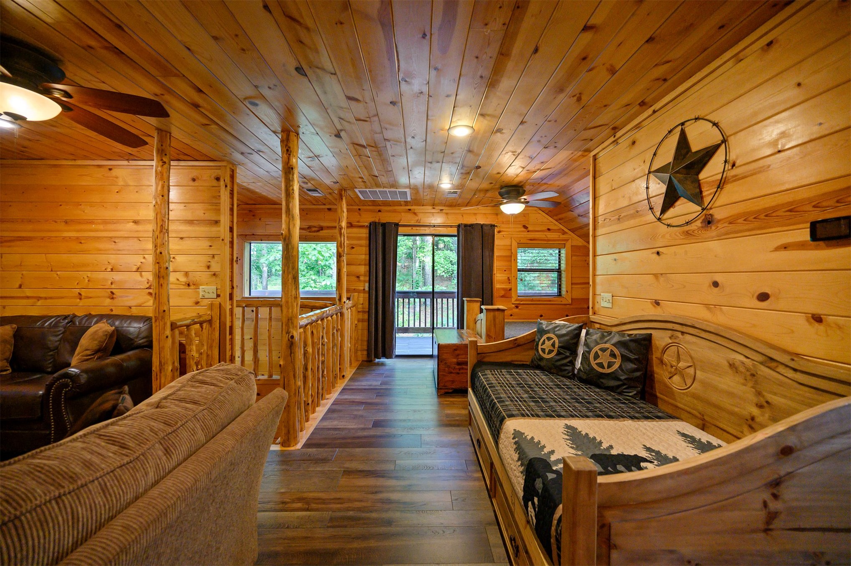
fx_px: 331
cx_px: 426
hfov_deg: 104.3
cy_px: 283
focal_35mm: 14
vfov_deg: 81.1
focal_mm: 14
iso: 800
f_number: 4
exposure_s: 1/125
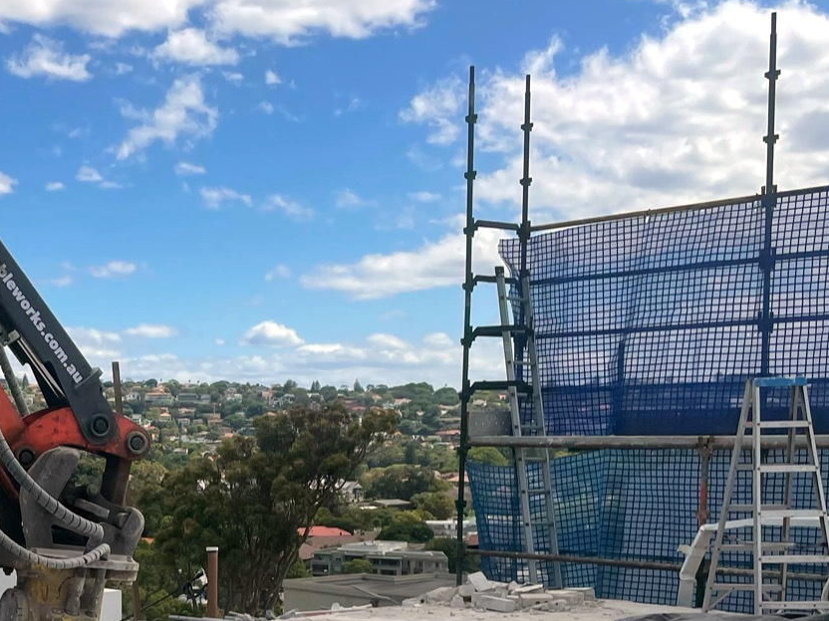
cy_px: 593
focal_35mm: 64
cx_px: 51
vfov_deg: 22.2
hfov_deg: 28.8
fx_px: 1533
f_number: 1.6
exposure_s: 1/5556
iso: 32
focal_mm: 4.2
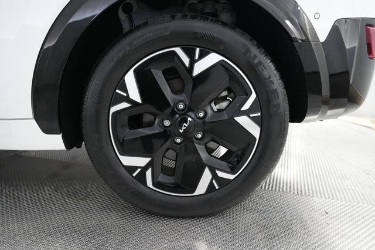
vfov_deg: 49.5
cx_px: 188
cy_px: 125
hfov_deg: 69.4
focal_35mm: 26
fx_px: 271
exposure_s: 1/160
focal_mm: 26
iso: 5000
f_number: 2.8
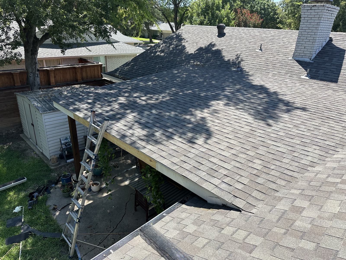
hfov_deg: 71.6
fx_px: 240
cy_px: 130
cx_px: 173
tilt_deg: -22.8
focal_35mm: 24
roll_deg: -1.6
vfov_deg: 56.8
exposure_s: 1/1664
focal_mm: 6.86
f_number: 1.78
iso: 80
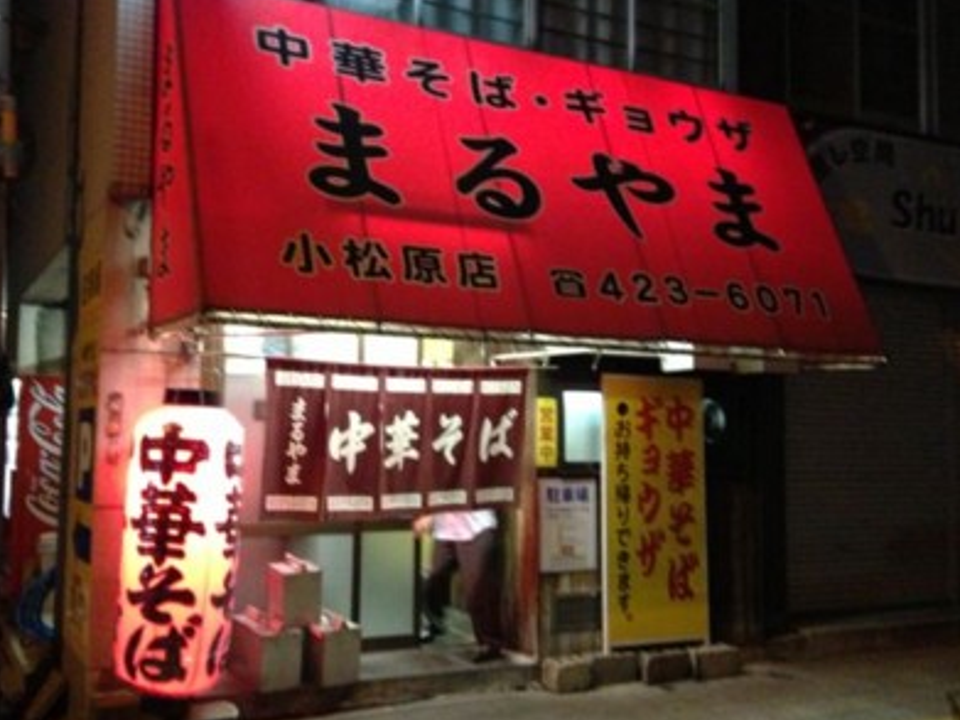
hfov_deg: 48.9
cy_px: 369
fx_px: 1054
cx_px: 415
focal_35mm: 38
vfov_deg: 37.7
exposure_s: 1/15
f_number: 2.4
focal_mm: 4.13
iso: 800
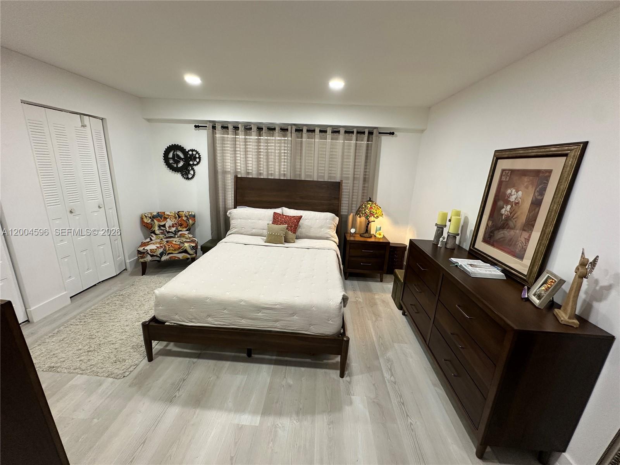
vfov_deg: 85.7
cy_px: 232
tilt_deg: -14.9
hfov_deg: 102.1
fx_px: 251
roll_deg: -2.9
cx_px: 310
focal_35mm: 14
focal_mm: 2.22
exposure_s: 1/60
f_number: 2.2
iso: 160
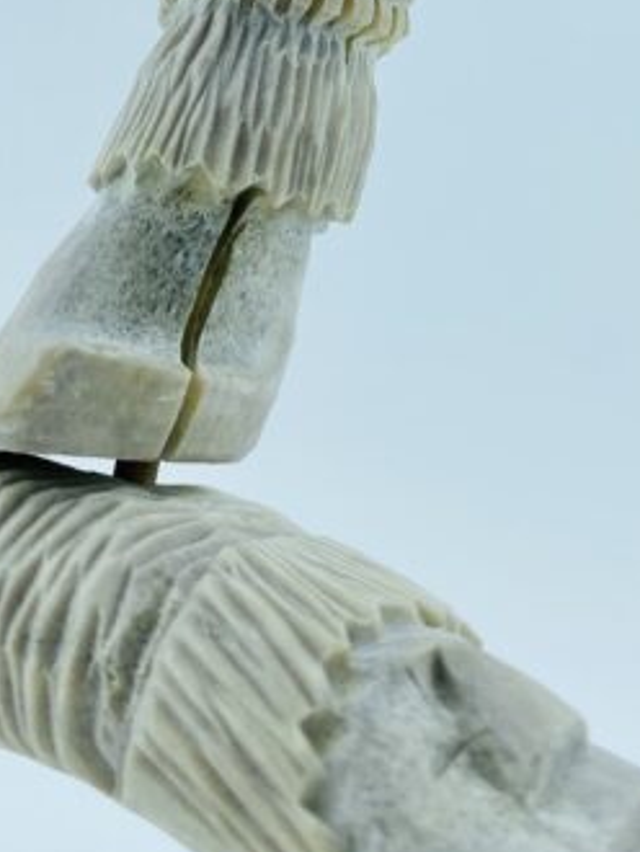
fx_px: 1551
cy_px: -101
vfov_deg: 27.8
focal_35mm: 63
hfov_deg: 23.1
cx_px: 457
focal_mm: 4.25
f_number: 1.8
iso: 32
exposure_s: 1/898
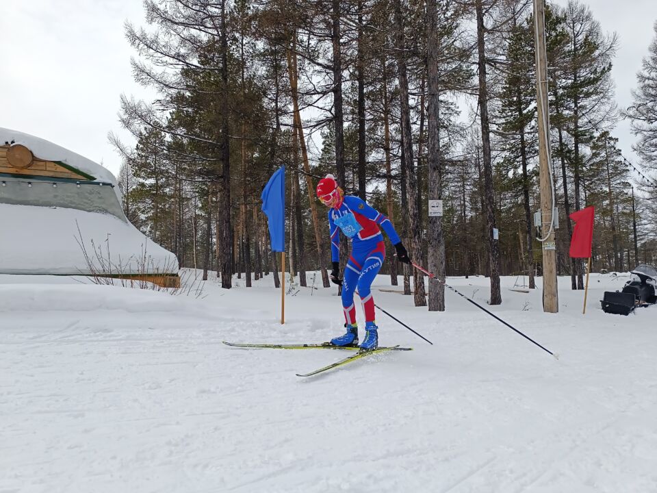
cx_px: 328
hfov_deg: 71.6
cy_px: 246
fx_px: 456
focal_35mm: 24
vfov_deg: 56.8
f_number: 1.65
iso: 54
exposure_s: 1/1195
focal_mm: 6.14
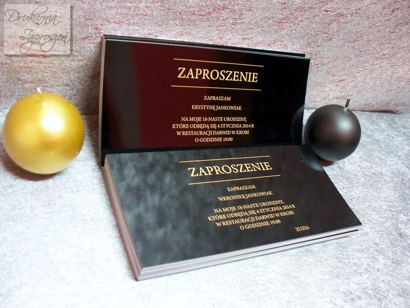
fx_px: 426
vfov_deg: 39.7
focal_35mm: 36
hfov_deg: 51.4
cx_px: 205
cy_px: 154
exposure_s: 1/15
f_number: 2.8
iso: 400
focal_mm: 7.54
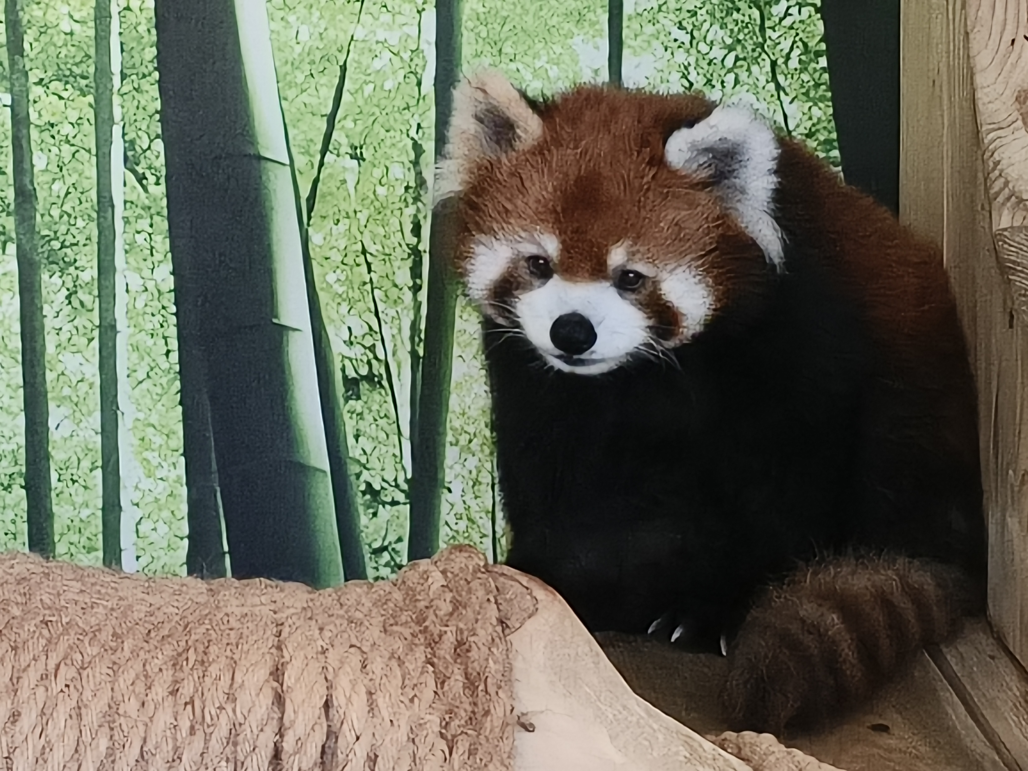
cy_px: 386
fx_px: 4306
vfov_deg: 10.2
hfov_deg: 13.6
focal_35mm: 145
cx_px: 514
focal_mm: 4.84
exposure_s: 1/100
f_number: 1.79
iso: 781
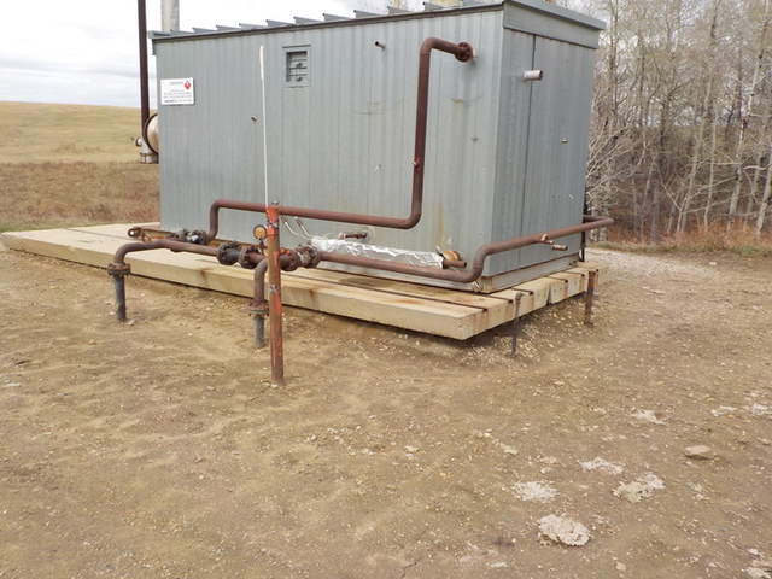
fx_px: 669
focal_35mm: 30
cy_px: 290
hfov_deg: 60.0
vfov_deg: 46.8
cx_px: 386
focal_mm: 4.1
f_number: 3.3
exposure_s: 1/1000
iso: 125
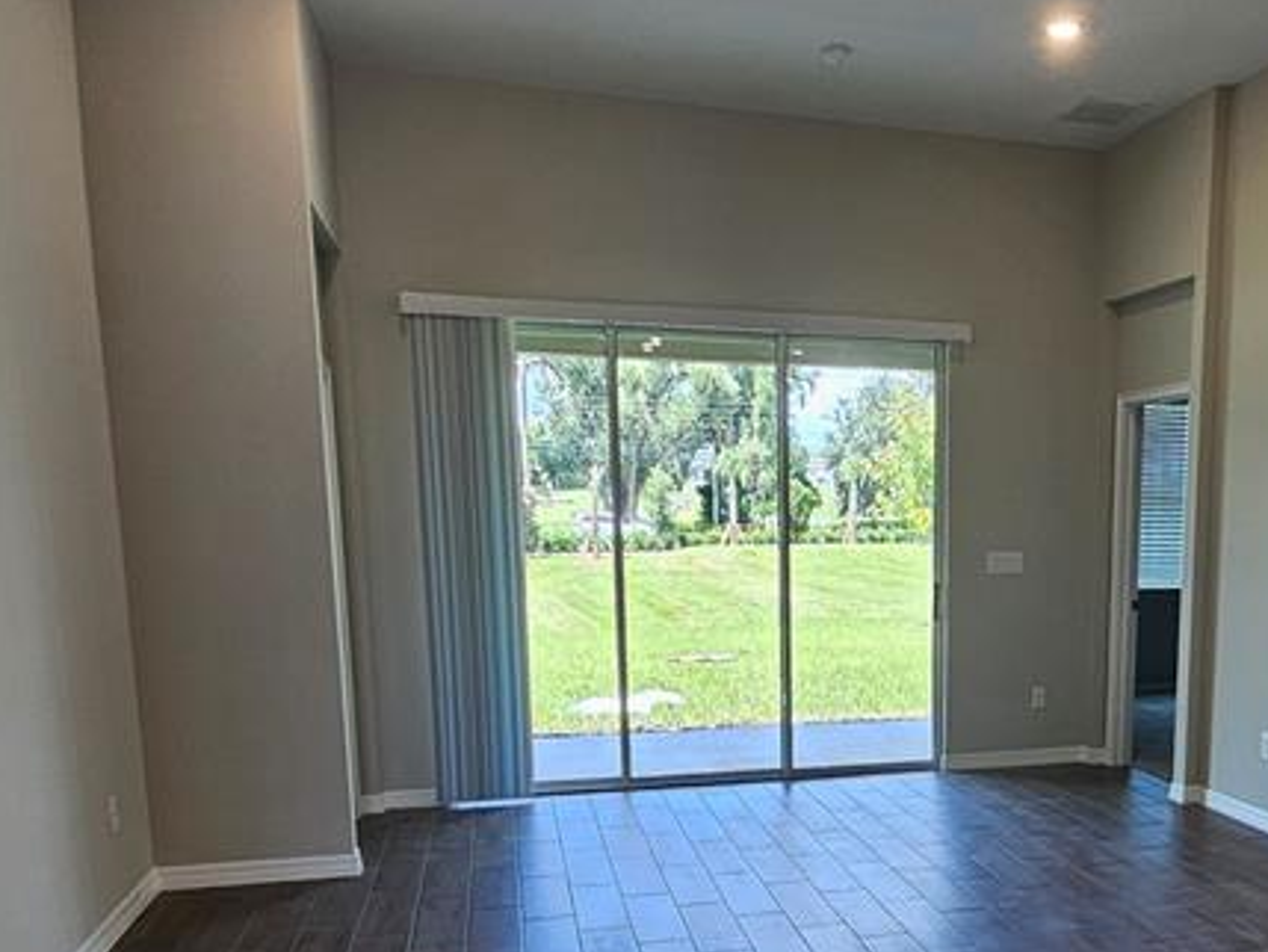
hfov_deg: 55.9
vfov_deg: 43.6
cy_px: 745
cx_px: 928
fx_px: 1136
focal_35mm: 31
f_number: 2.2
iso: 50
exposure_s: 1/60
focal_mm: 2.2
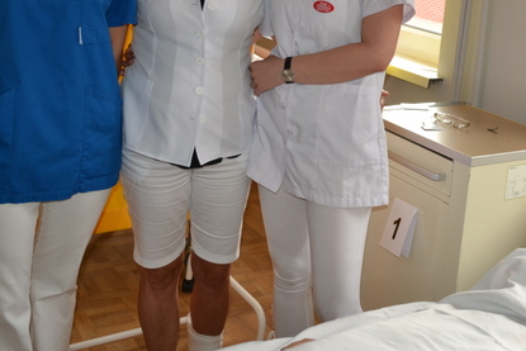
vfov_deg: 25.6
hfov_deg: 37.9
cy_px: 80
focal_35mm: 52
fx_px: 760
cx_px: 337
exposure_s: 1/80
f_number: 4
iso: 400
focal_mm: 18
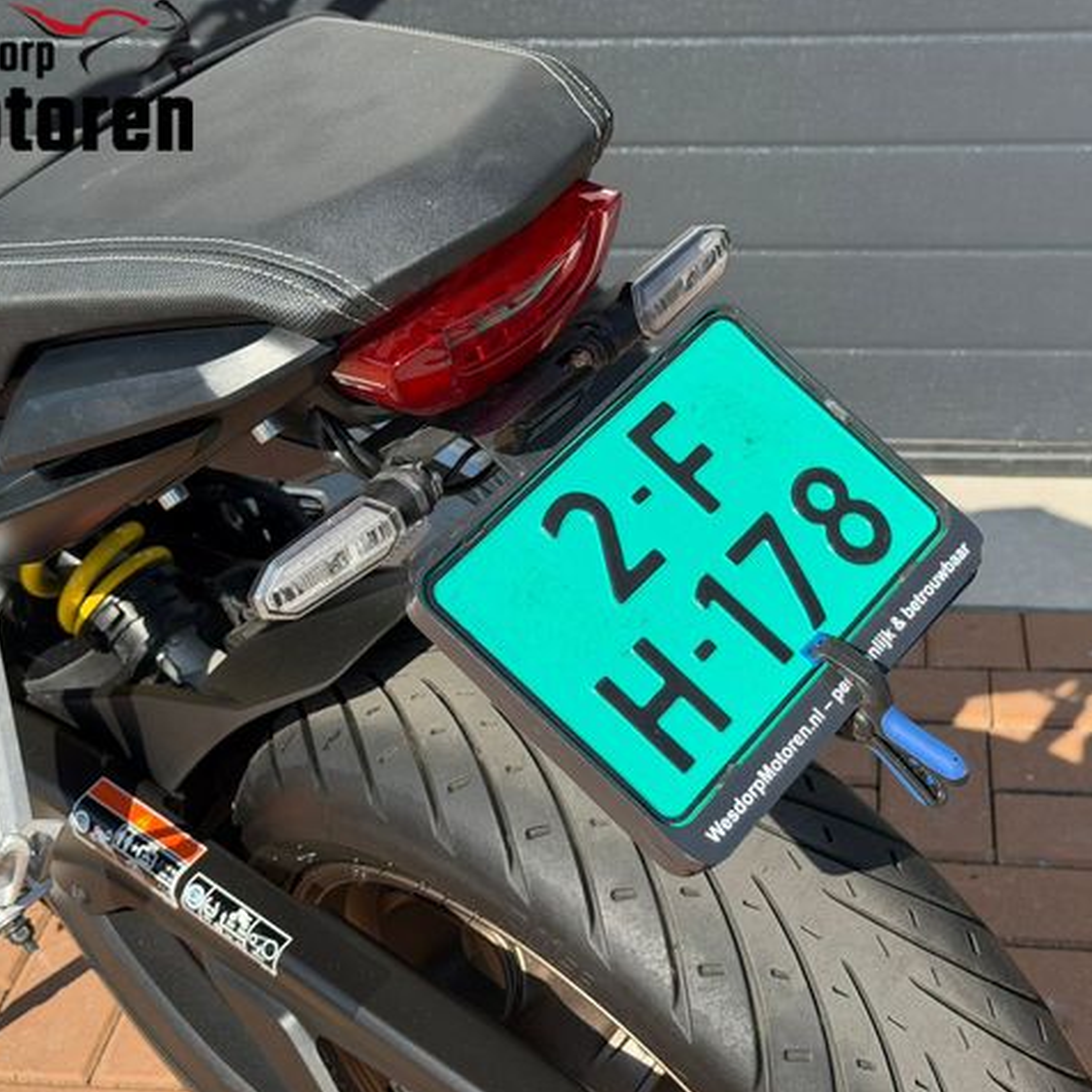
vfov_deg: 30.0
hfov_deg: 30.0
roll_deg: +2.4
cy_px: 548
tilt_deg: -29.5
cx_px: 633
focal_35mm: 57
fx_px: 2034
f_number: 1.78
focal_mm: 6.76
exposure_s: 1/2667
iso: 64
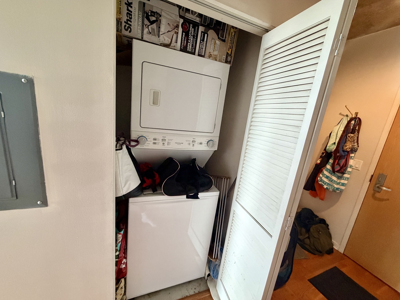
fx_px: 162
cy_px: 150
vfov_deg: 85.7
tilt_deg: -12.3
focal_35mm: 14
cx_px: 200
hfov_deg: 102.1
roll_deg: -6.7
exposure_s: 1/60
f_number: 2.2
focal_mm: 2.22
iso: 500
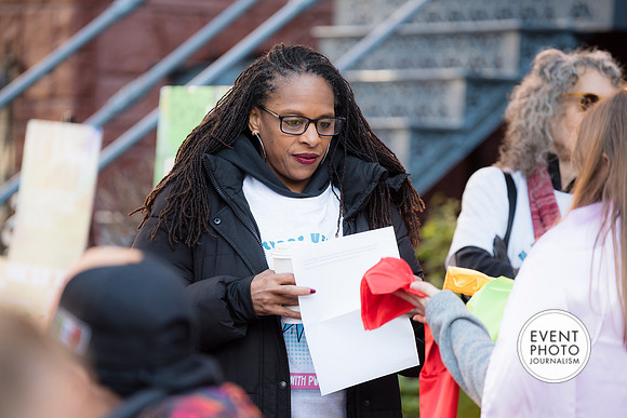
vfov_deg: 6.5
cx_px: 314
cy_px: 209
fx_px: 3658
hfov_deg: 9.8
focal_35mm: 210
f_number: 4
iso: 450
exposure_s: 1/200
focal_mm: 210
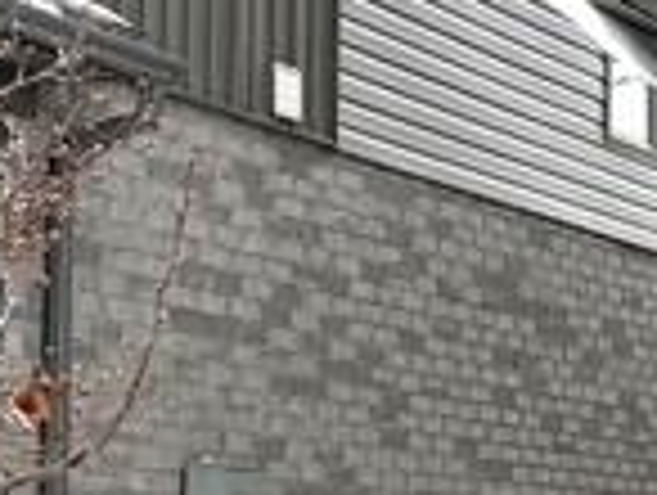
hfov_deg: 10.2
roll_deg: -0.8
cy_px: 468
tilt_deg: +2.7
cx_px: 1593
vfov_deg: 8.8
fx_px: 3194
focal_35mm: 168
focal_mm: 6.76
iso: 80
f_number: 1.78
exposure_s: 1/1018
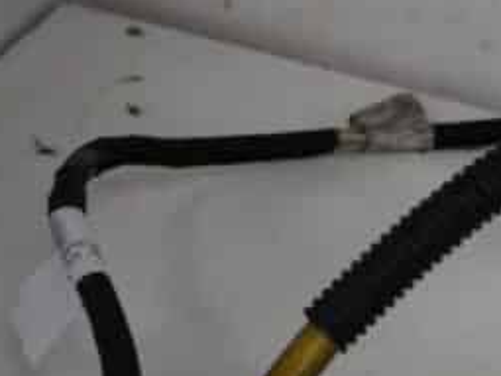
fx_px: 1590
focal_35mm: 110
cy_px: 381
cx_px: 491
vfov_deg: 13.3
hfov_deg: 17.5
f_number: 3.5
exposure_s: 1/60
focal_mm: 19
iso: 160
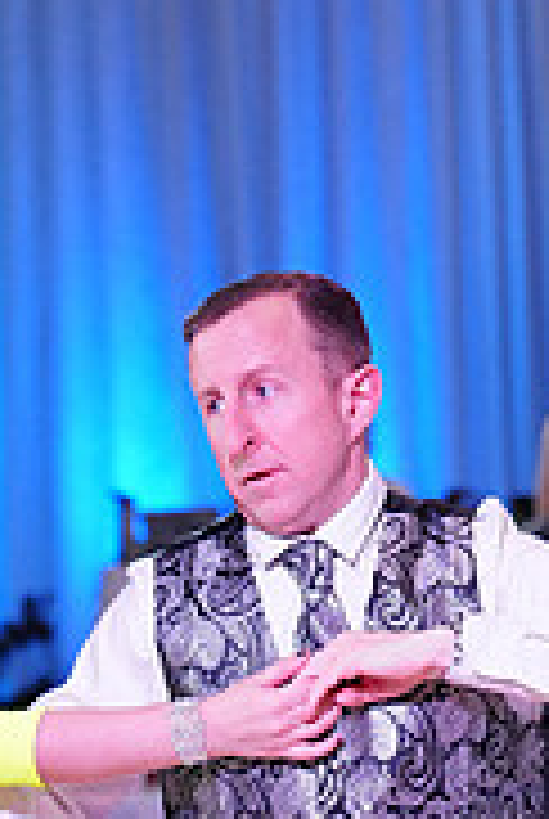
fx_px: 5514
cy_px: 1179
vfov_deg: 8.3
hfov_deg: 5.7
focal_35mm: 242
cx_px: -2
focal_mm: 76
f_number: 2.8
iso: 1600
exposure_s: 1/400
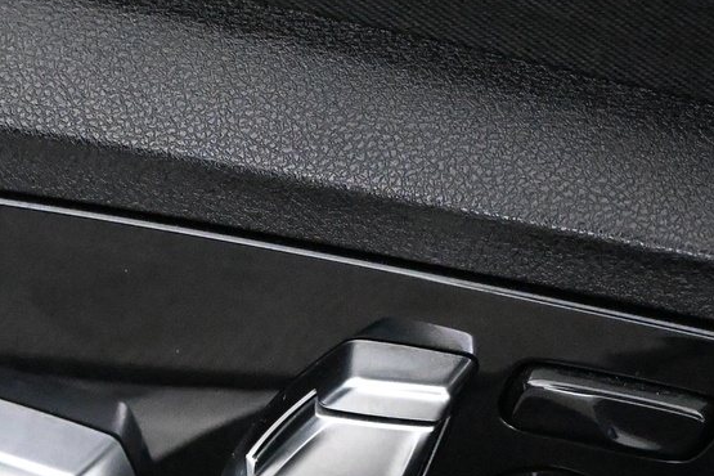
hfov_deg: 19.4
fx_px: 2082
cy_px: 372
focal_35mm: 105
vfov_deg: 13.0
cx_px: 257
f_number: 4.2
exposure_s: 1/60
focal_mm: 24
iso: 11400
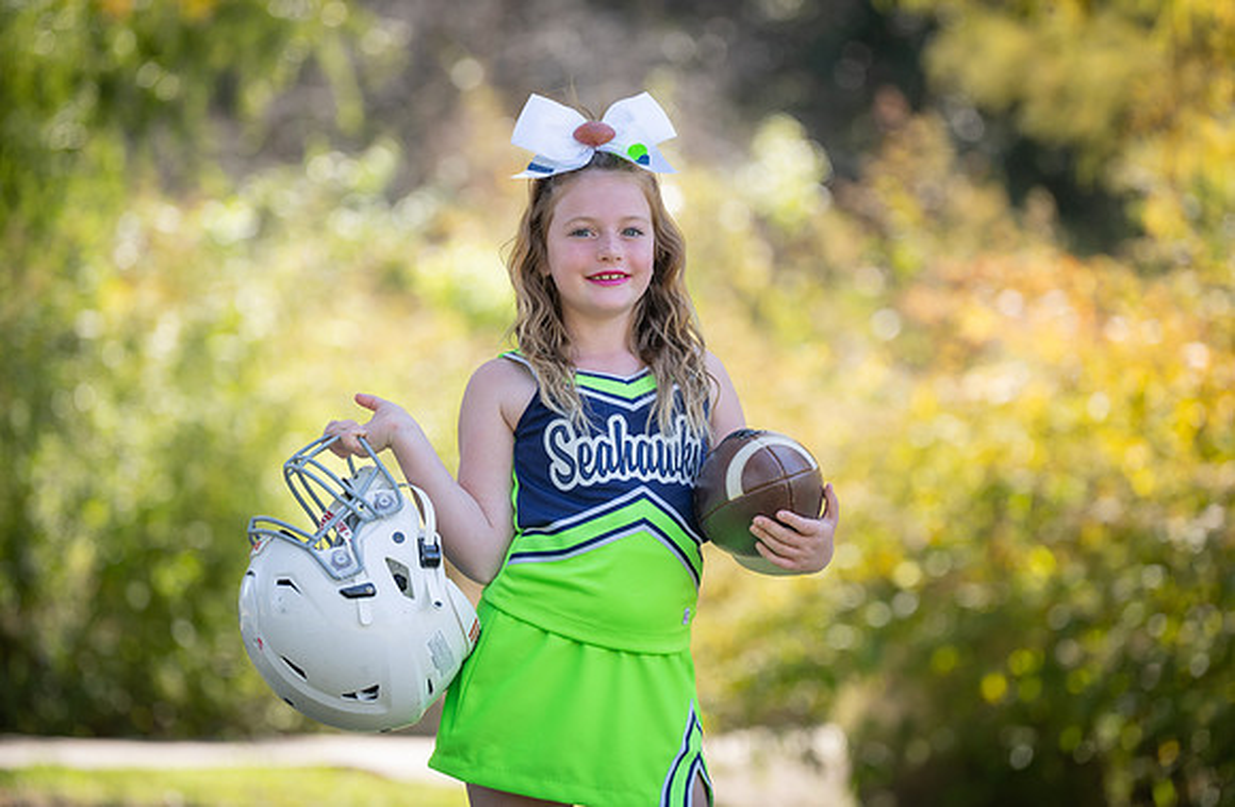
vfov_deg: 8.1
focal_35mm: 167
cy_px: 410
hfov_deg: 12.4
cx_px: 619
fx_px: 5695
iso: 100
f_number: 2.8
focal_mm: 144
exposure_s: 1/400
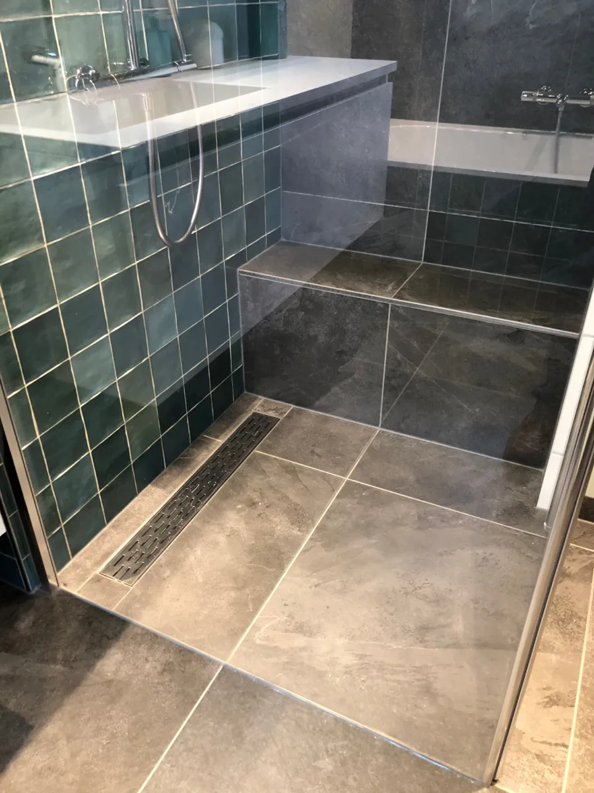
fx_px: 641
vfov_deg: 63.4
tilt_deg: -32.4
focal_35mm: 28
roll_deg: +0.1
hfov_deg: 49.7
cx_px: 297
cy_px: 396
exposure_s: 1/17
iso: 100
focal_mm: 4
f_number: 1.8
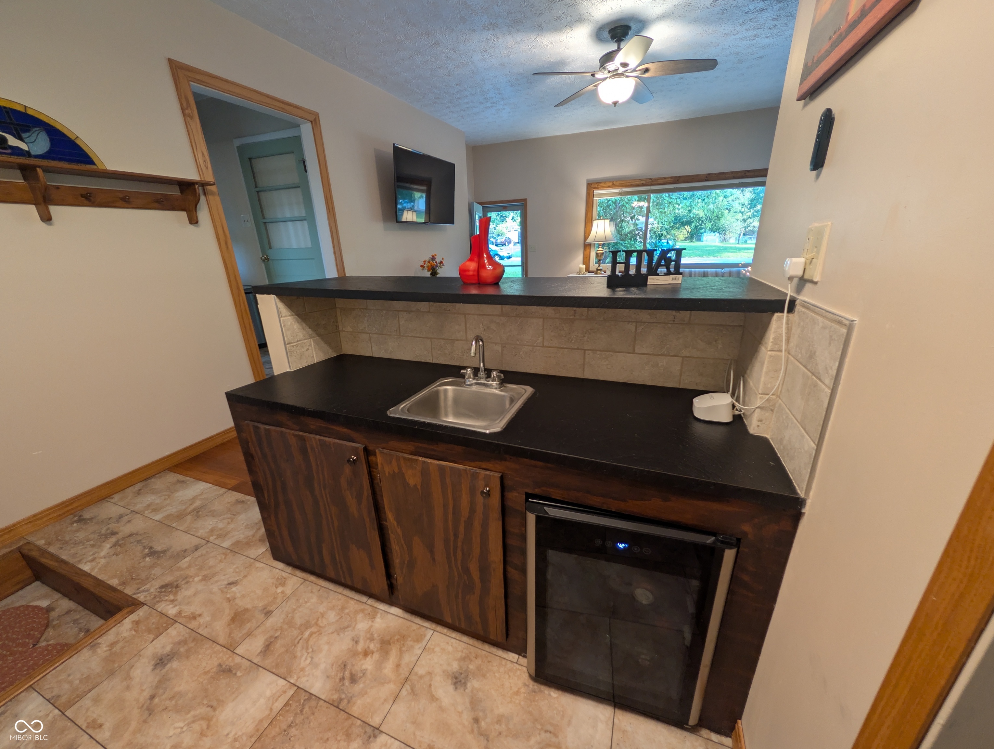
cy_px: 374
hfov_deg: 110.5
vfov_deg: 94.6
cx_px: 497
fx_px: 345
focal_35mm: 12
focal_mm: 2.02
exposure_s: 1/60
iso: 68
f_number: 1.7
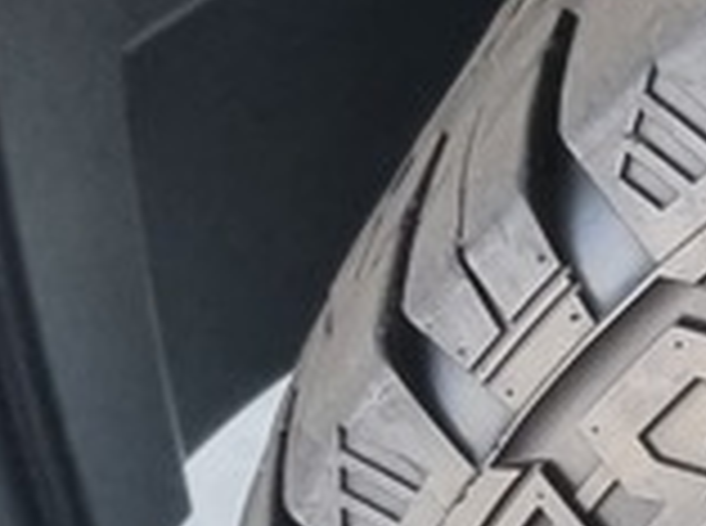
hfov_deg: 9.9
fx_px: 3459
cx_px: 1812
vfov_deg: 8.4
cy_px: 872
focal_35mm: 170
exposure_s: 1/100
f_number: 1.8
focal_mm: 5.4
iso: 200
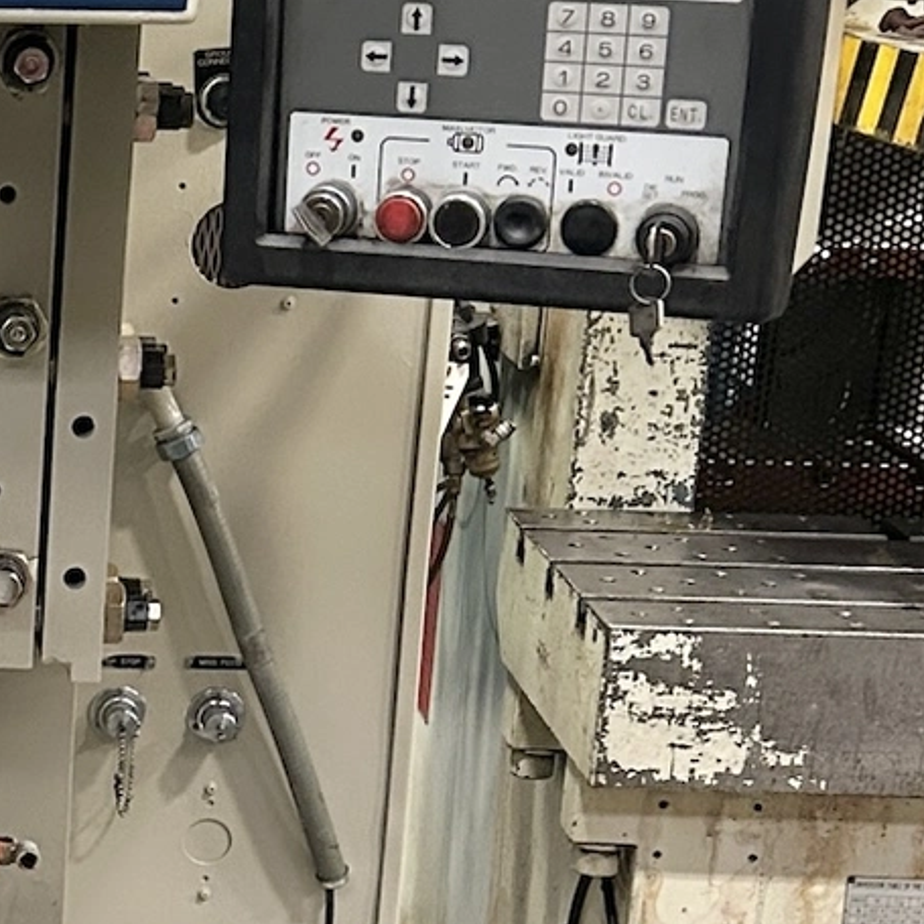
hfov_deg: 16.3
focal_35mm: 101
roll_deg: -0.4
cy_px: 792
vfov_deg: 17.0
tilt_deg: -16.4
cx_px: -286
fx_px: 3050
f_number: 1.5
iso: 400
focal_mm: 5.7
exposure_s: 1/40
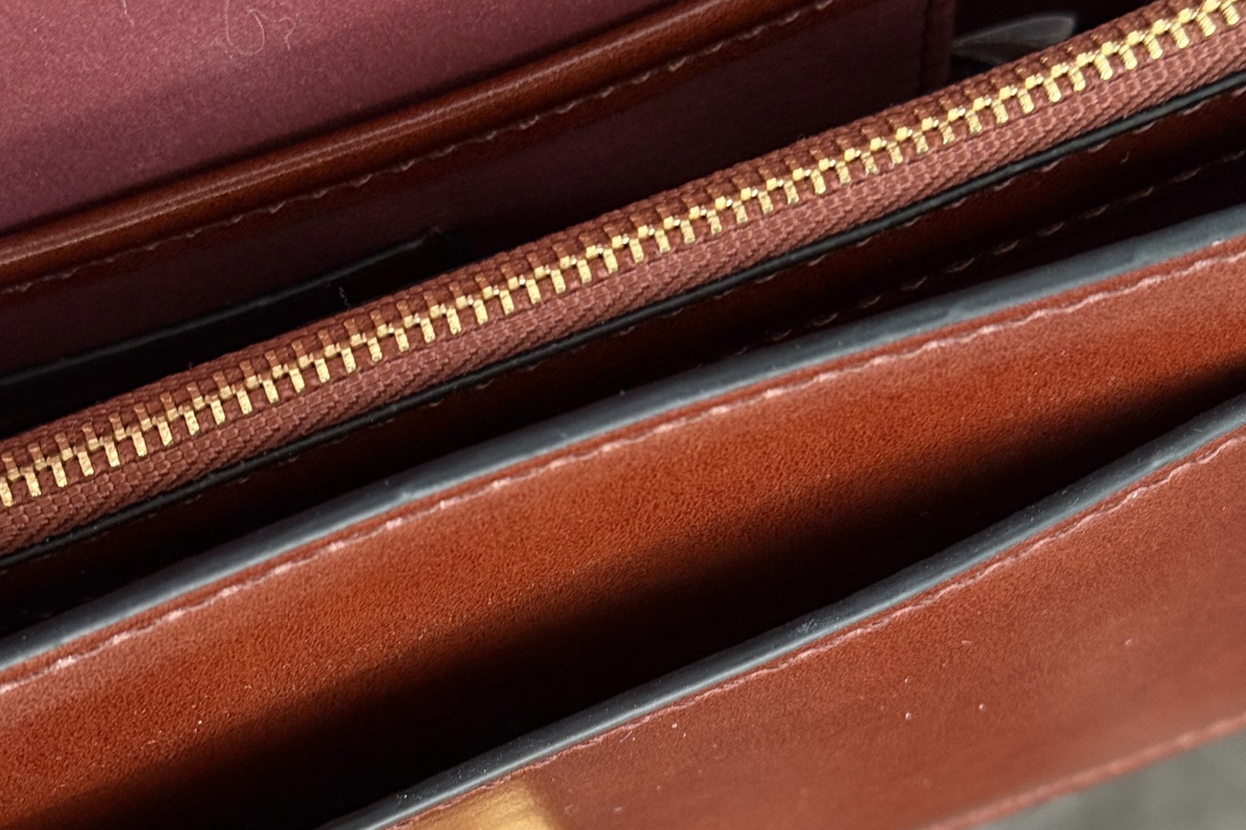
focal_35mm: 67
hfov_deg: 30.1
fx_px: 2319
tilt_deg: -72.0
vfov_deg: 20.2
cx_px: 623
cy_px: 554
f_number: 1.78
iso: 250
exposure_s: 1/52
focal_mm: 6.76
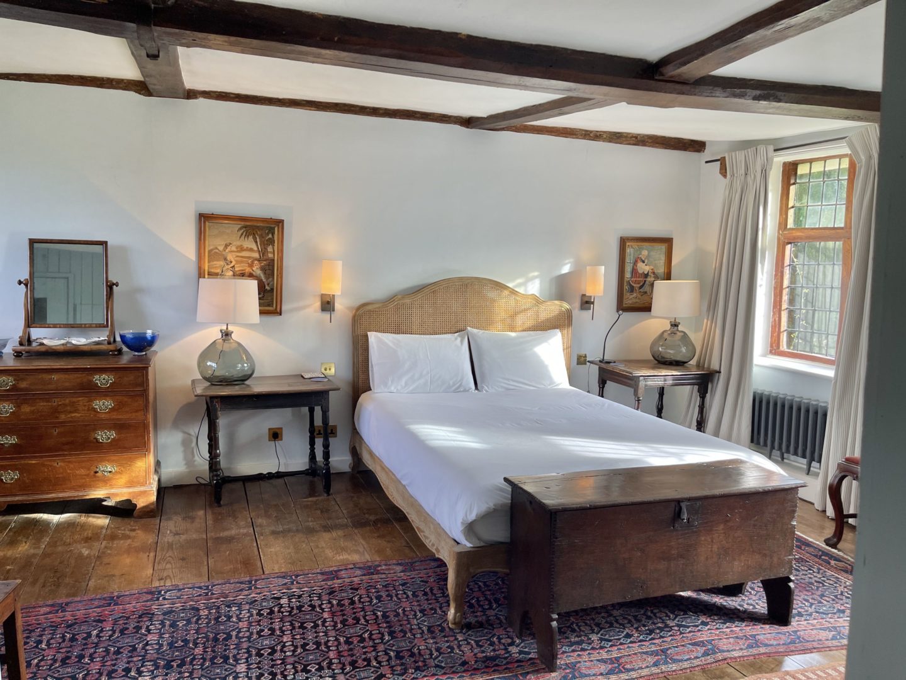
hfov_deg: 67.3
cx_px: 453
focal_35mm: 26
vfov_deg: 53.1
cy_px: 340
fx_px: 680
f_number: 1.6
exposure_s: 1/100
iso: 50
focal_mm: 5.1
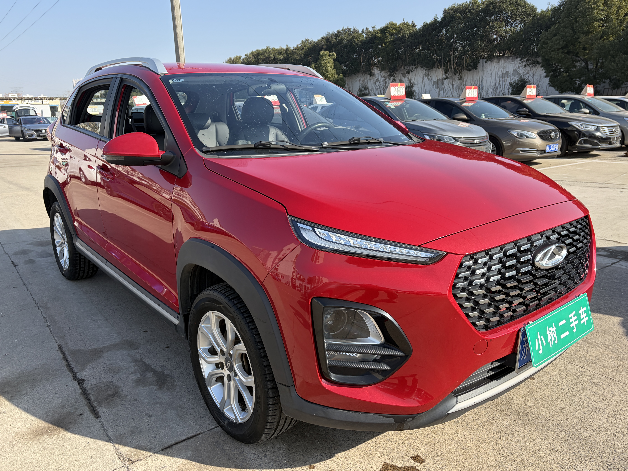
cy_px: 230
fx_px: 490
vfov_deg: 51.4
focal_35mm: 27
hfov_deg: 65.3
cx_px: 318
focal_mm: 5.96
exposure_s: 1/1393
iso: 50
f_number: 1.6
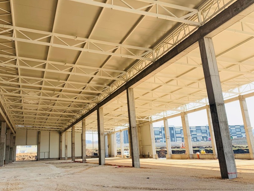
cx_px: 100
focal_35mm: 33
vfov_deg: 42.9
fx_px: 242
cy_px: 87
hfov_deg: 54.9
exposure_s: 1/408
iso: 25
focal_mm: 4.25
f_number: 1.8
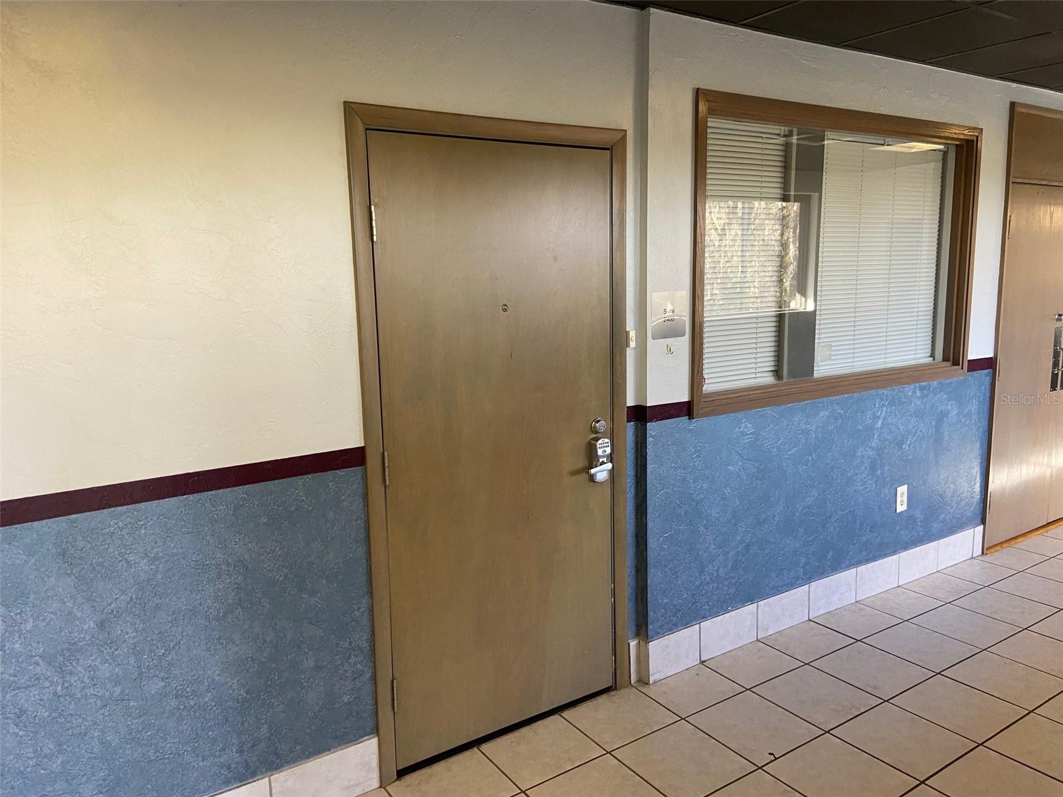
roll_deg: +2.7
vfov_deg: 53.1
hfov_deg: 67.3
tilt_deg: -10.7
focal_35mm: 26
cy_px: 398
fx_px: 798
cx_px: 532
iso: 160
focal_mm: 4.25
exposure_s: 1/60
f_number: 1.8
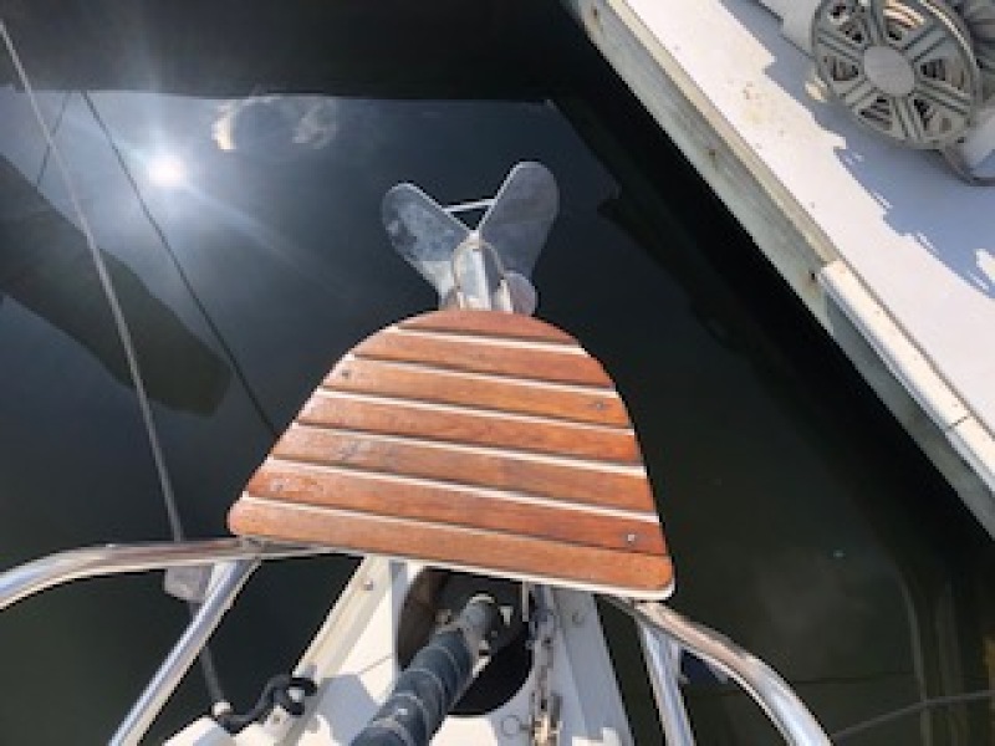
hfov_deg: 63.4
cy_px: 373
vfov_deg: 49.7
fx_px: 805
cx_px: 498
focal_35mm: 28
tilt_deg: -71.2
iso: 20
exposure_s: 1/1715
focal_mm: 3.99
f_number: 1.8
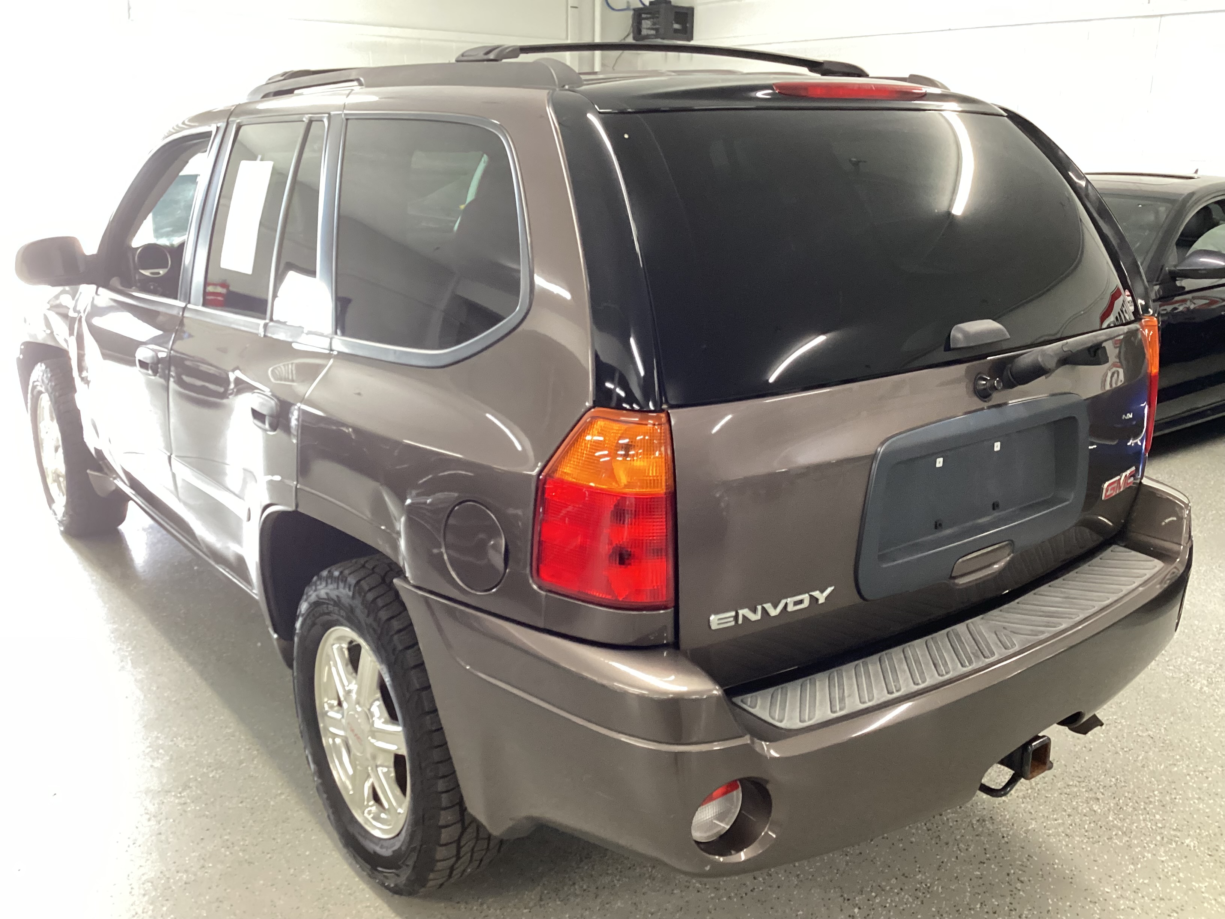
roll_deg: -1.2
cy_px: 460
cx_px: 612
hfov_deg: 58.4
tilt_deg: -17.7
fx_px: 1097
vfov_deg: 45.4
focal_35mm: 31
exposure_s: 1/33
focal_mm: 3.3
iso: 250
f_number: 2.4
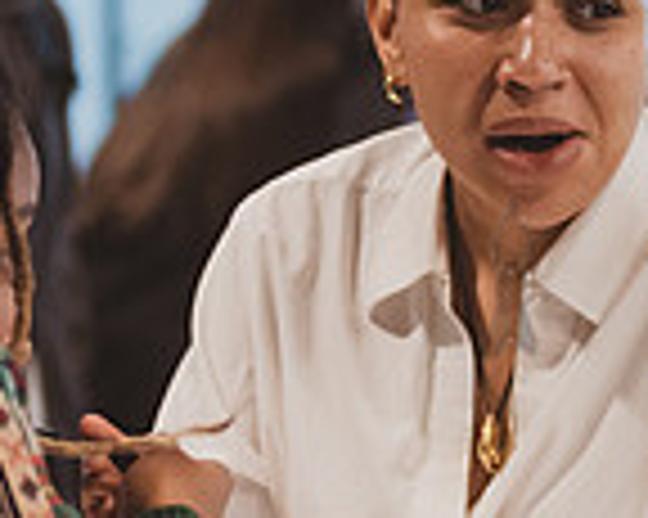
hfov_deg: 5.9
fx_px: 6286
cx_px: 508
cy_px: 277
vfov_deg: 4.7
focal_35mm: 328
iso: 2000
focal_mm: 86
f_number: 3.2
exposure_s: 1/200
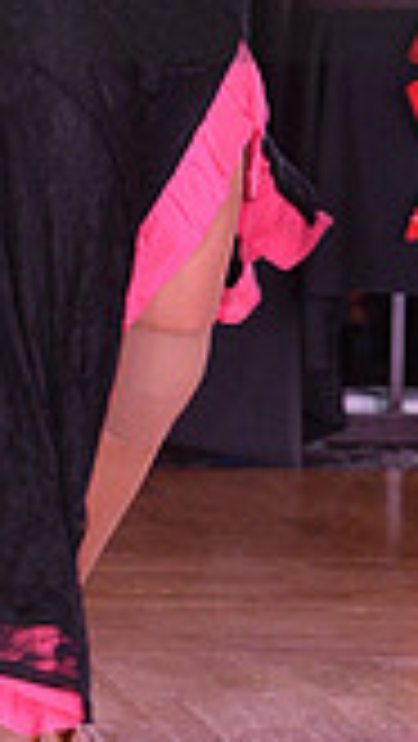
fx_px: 9739
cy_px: -85
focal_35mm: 495
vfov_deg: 4.4
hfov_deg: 2.5
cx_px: 281
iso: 2000
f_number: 6.3
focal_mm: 135
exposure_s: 1/250
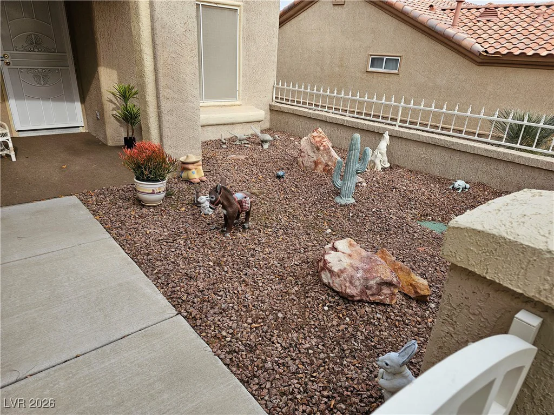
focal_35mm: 23
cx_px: 277
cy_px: 208
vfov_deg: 58.9
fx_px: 368
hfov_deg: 73.9
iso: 12
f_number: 1.7
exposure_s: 1/596
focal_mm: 6.3
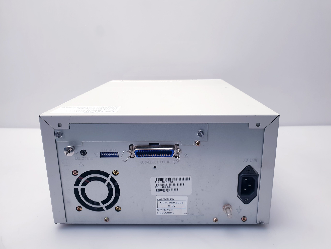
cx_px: 166
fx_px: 249
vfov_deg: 53.1
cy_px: 124
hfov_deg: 67.3
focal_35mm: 26
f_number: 2.4
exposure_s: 1/50
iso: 80
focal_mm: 4.3
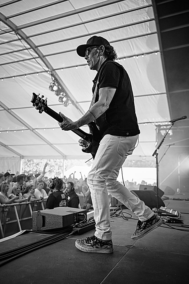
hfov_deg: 46.4
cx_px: 94
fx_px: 220
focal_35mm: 28
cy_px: 142
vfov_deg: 65.5
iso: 1250
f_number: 2.8
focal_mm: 28
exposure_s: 1/640
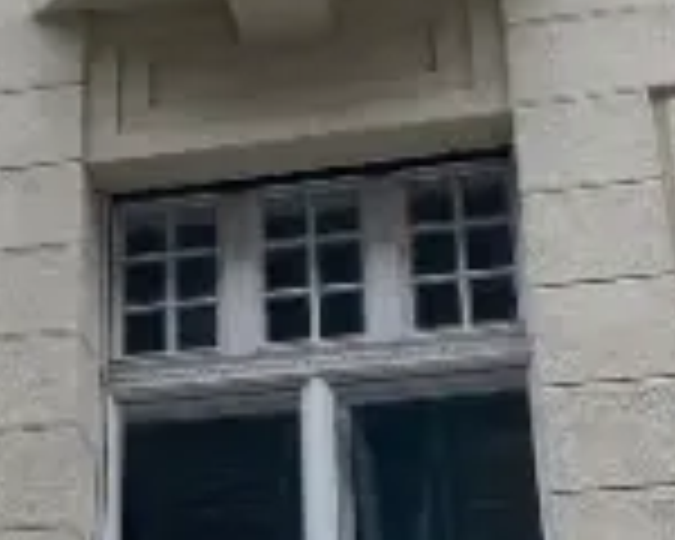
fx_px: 2597
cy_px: -153
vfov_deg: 11.6
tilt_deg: +41.5
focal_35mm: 130
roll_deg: -14.3
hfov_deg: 13.3
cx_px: -536
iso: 32
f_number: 1.8
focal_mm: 4.25
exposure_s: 1/1114
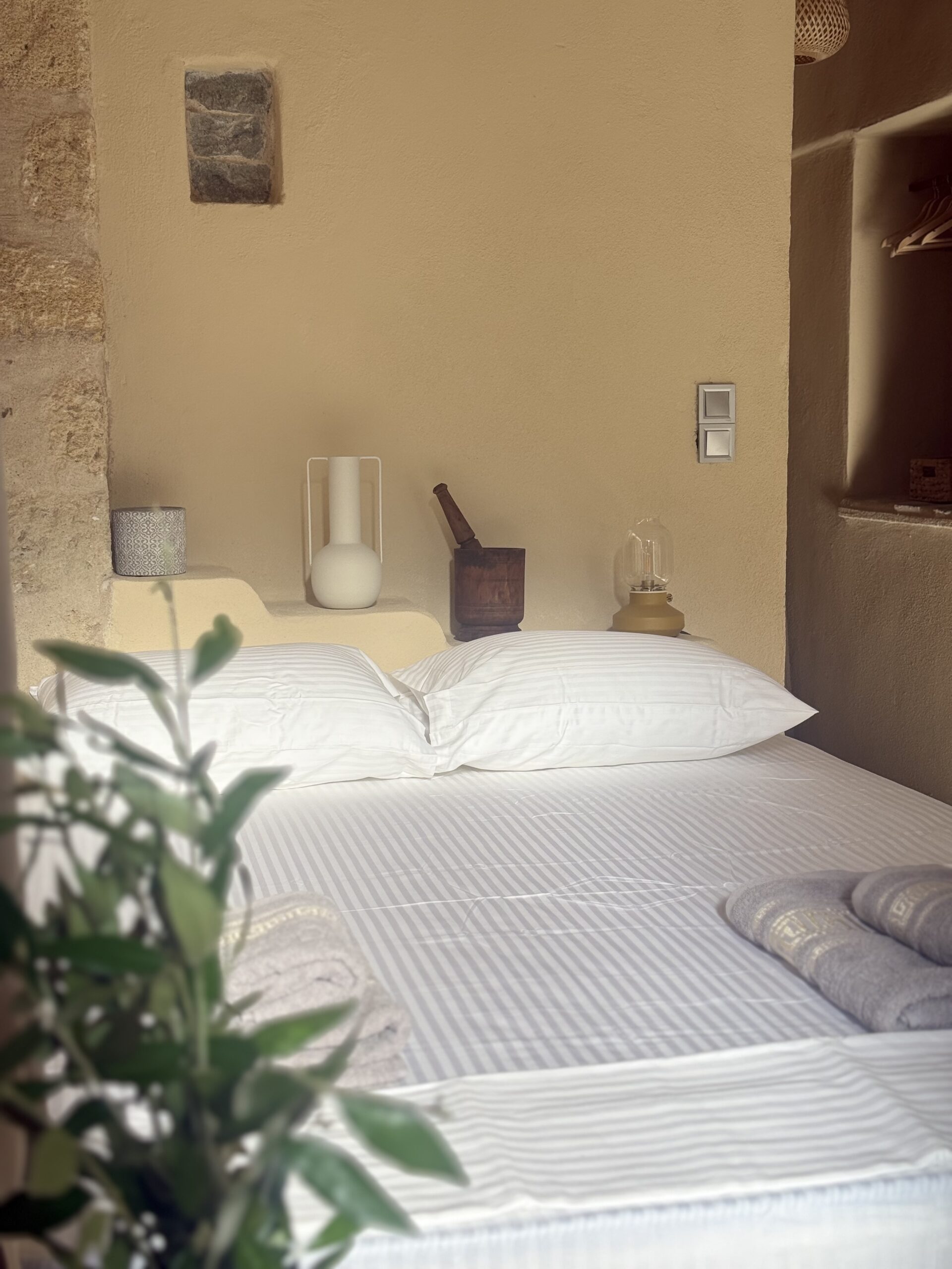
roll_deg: +0.7
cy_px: 634
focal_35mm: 48
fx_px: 1760
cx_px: 476
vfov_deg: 39.7
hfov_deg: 30.3
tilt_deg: -7.1
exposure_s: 1/285
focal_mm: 6.76
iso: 80
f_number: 1.78
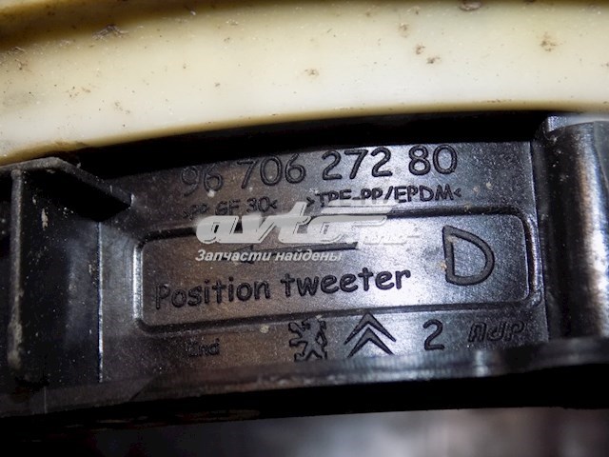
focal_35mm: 70
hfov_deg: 27.8
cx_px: 304
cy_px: 228
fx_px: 1232
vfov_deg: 21.0
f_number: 4.2
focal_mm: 12.5
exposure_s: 1/30
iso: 200
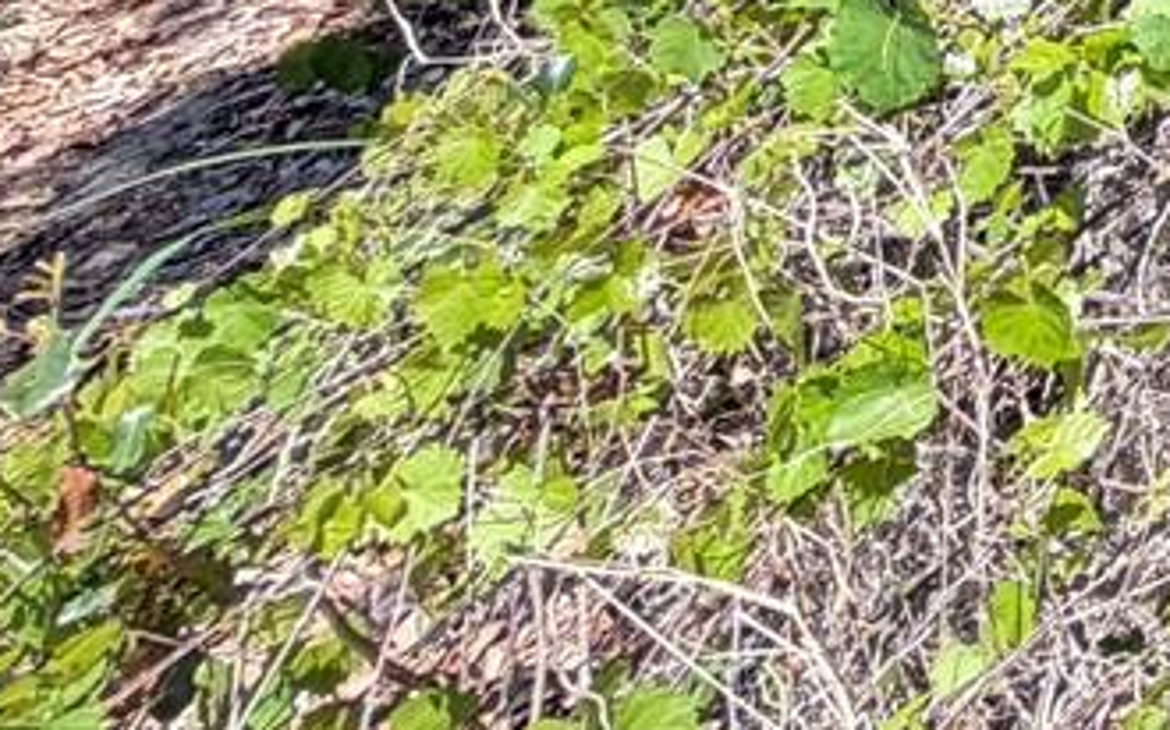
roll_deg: -0.5
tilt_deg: -0.8
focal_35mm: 72
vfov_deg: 13.6
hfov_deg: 16.1
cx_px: 2673
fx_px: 2295
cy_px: -978
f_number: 2.2
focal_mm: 2.22
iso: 50
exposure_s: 1/301
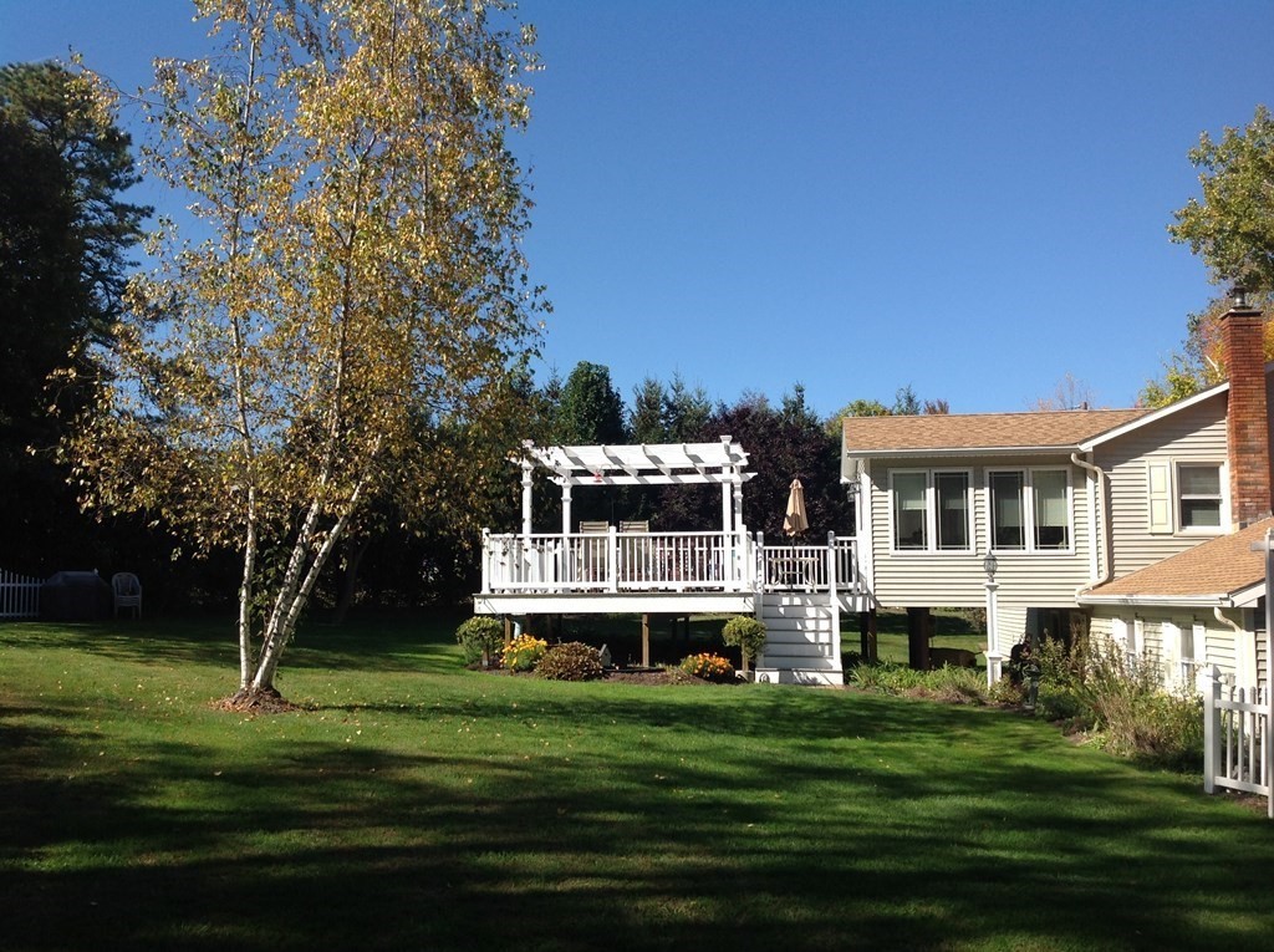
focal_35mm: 35
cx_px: 637
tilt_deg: +2.8
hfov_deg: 52.7
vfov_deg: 40.6
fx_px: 1286
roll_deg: +0.3
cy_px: 476
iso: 50
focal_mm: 4.28
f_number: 2.4
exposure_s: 1/1314
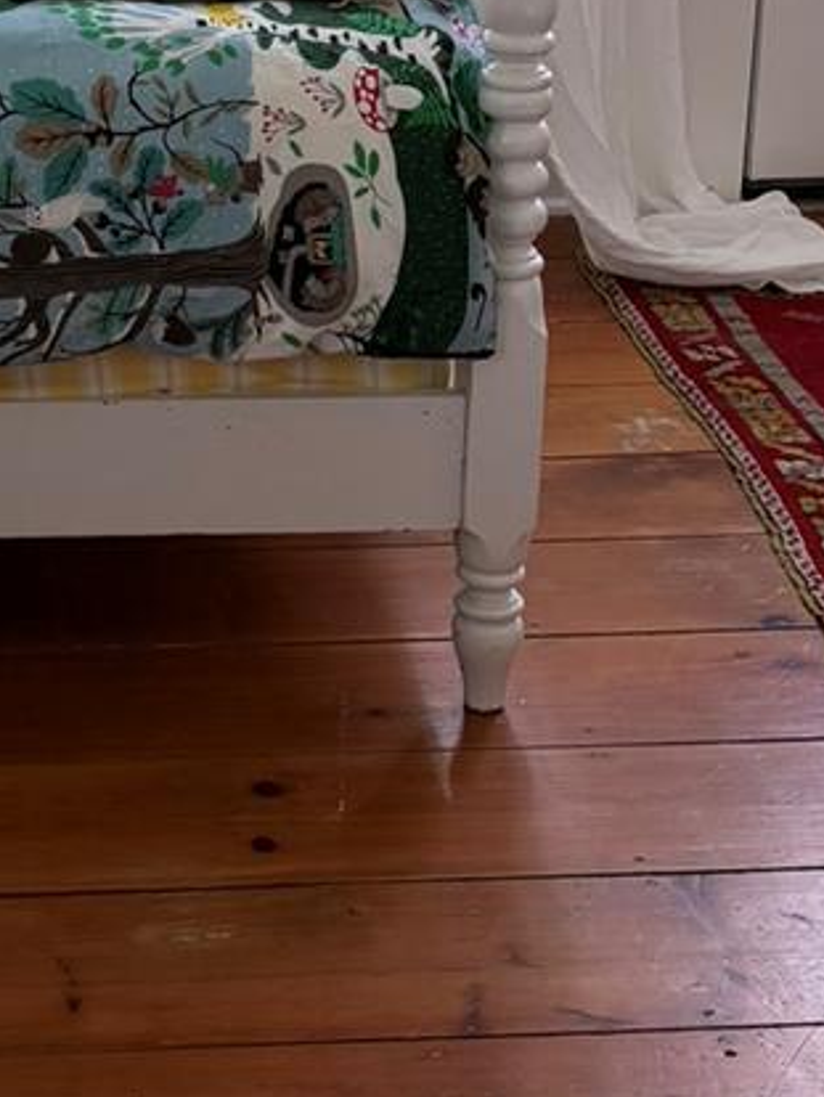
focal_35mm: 89
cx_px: -45
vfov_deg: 21.7
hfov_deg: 16.2
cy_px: 196
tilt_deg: -18.1
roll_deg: +1.1
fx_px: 2822
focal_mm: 6.76
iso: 200
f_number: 1.78
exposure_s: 1/178
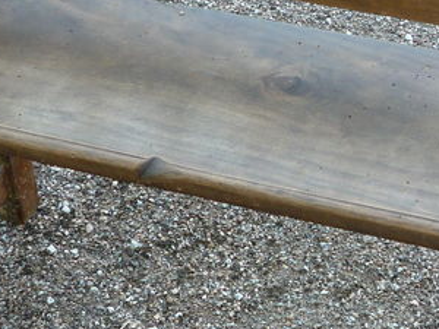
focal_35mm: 100
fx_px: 1268
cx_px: 335
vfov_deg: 14.8
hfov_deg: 19.5
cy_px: 102
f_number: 3.3
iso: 100
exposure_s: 1/50
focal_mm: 5.2
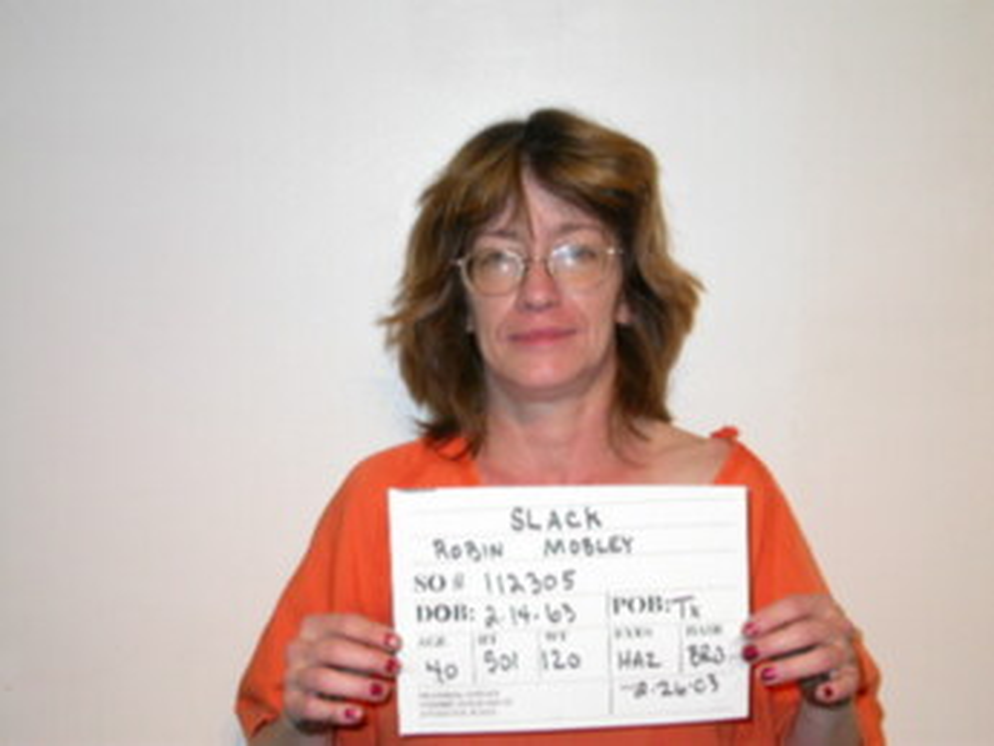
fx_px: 1781
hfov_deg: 31.2
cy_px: 373
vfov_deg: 23.7
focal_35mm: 62
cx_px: 497
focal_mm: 12.9
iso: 100
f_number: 3.1
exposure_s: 1/60.3
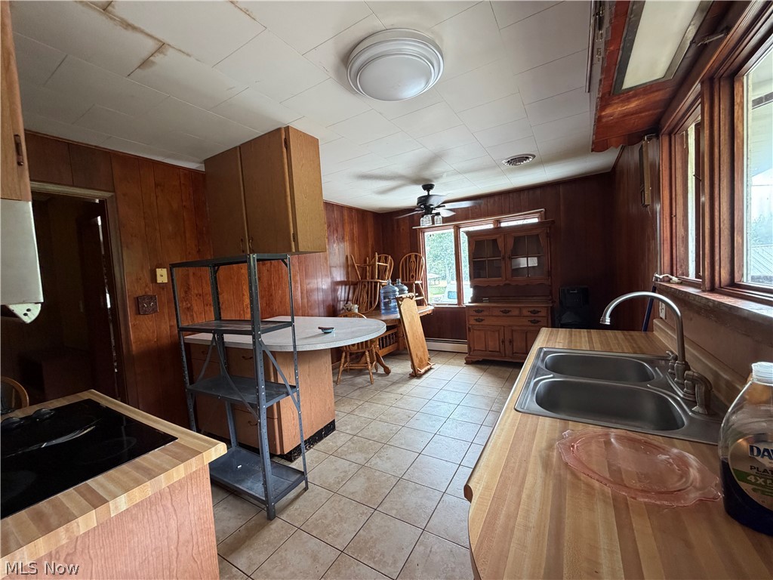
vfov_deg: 85.7
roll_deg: +3.8
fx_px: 313
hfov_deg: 102.1
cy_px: 290
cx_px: 386
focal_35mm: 14
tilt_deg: -4.0
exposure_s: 1/102
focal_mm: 2.22
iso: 320
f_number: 2.2
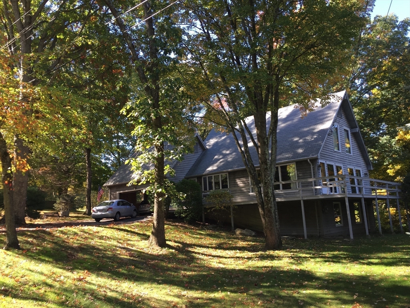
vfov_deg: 48.2
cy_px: 154
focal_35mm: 29
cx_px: 205
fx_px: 343
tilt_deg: +10.4
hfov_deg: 61.7
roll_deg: +2.8
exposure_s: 1/183
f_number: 2.2
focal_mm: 4.15
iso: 32
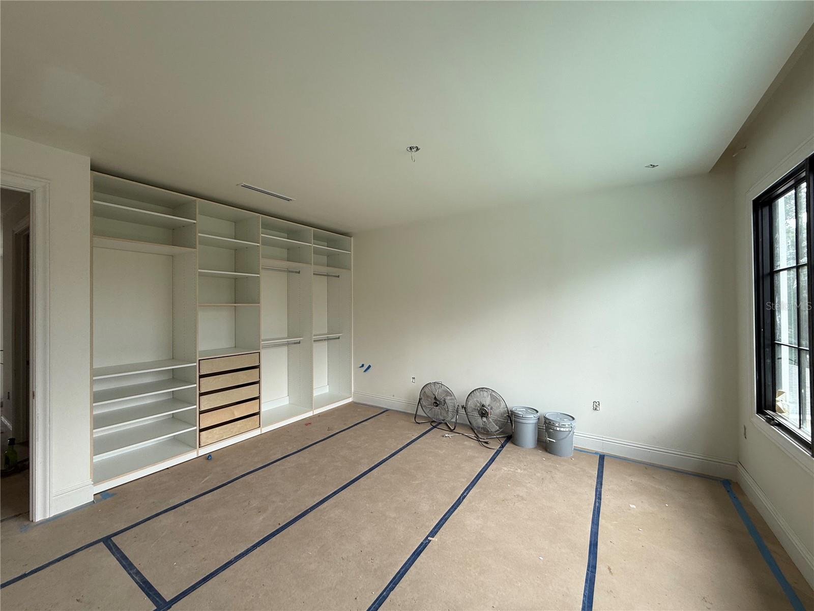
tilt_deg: +0.5
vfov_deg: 85.7
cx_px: 407
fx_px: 329
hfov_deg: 102.1
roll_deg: +0.0
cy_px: 306
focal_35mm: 14
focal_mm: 2.22
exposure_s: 1/102
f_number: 2.2
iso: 40
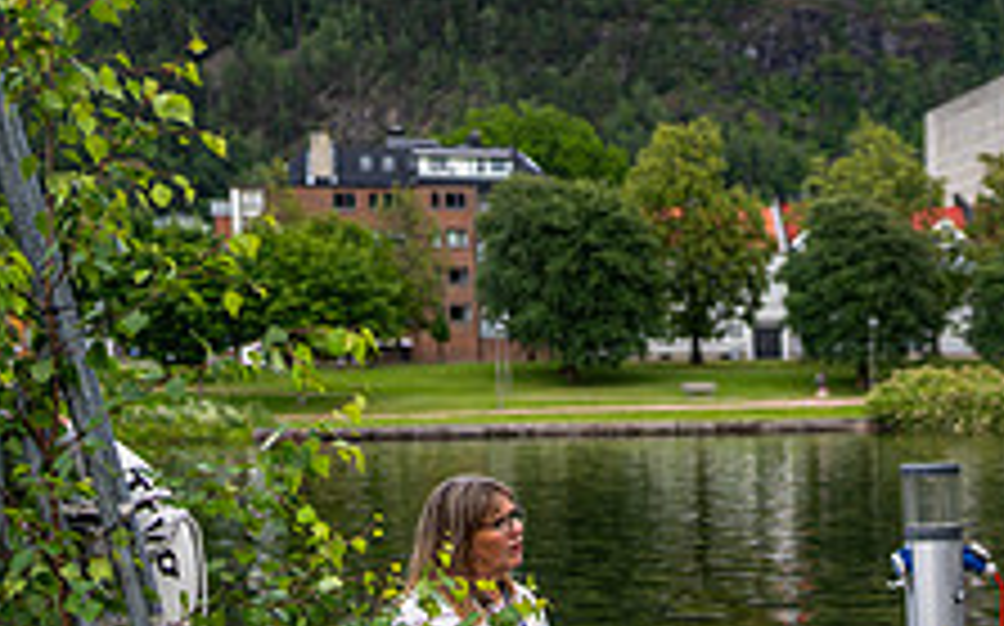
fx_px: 2543
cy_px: 705
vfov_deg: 13.7
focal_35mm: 93
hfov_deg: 20.6
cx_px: 1261
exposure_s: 1/6400
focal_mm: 35
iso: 160
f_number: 1.4
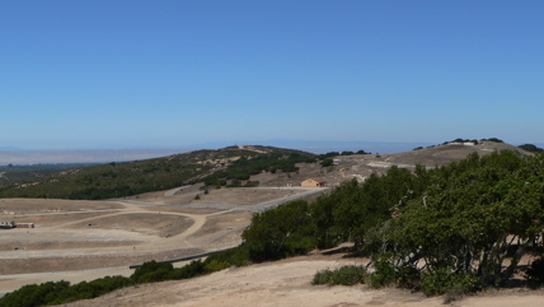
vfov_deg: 26.9
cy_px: 220
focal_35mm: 44
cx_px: 280
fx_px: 635
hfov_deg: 46.4
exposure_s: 1/500
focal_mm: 6
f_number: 5.6
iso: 80
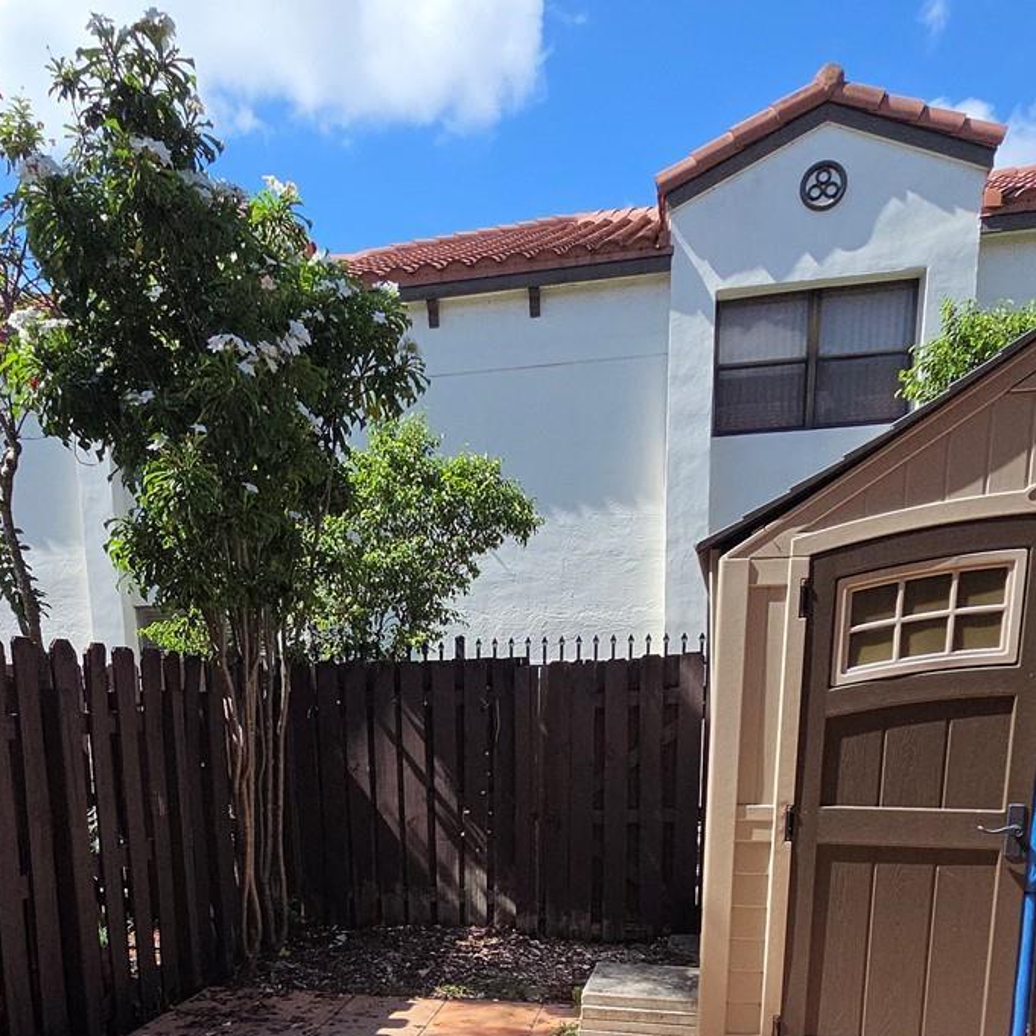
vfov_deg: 54.0
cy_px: 864
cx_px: 427
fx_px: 914
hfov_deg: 58.7
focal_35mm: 27
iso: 50
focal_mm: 2.2
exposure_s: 1/1597
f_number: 2.2
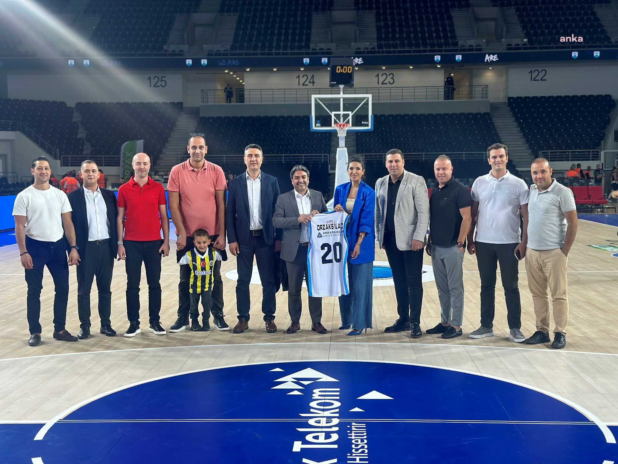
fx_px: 857
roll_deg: +1.0
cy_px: 232
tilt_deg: -4.7
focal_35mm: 48
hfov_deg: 39.7
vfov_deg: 30.3
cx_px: 309
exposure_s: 1/139
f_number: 1.78
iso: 64
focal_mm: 6.86
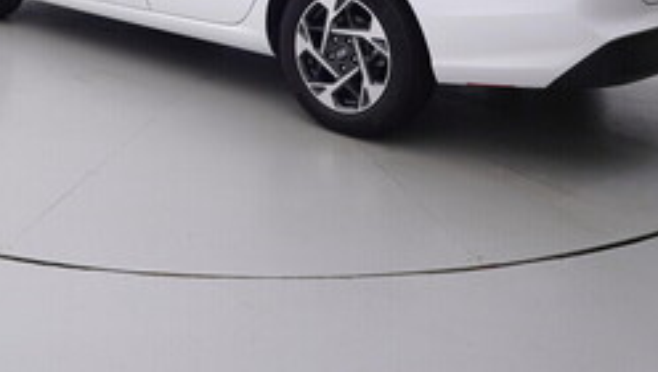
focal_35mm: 52
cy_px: -49
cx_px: 219
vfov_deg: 21.7
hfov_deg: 39.3
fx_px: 911
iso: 200
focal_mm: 15
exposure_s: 1/80
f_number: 5
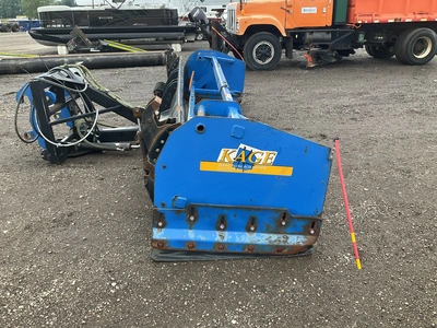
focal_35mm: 29
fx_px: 366
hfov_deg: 61.7
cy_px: 164
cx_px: 218
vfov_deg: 48.2
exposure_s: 1/122
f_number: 1.8
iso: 20
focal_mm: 3
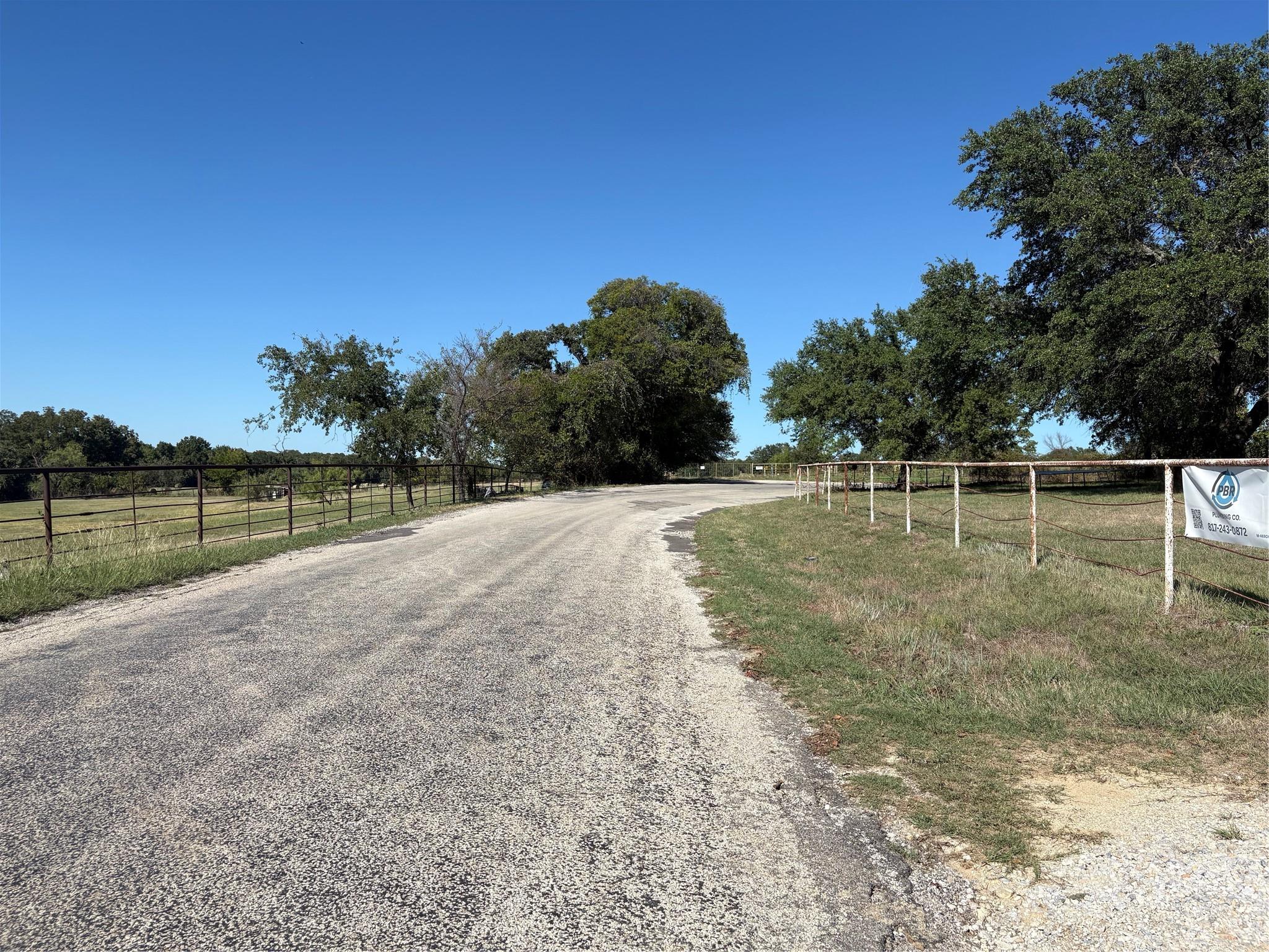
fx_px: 953
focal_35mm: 26
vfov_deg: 53.1
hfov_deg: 67.3
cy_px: 476
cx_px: 634
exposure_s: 1/4329
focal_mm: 5.96
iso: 50
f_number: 1.6
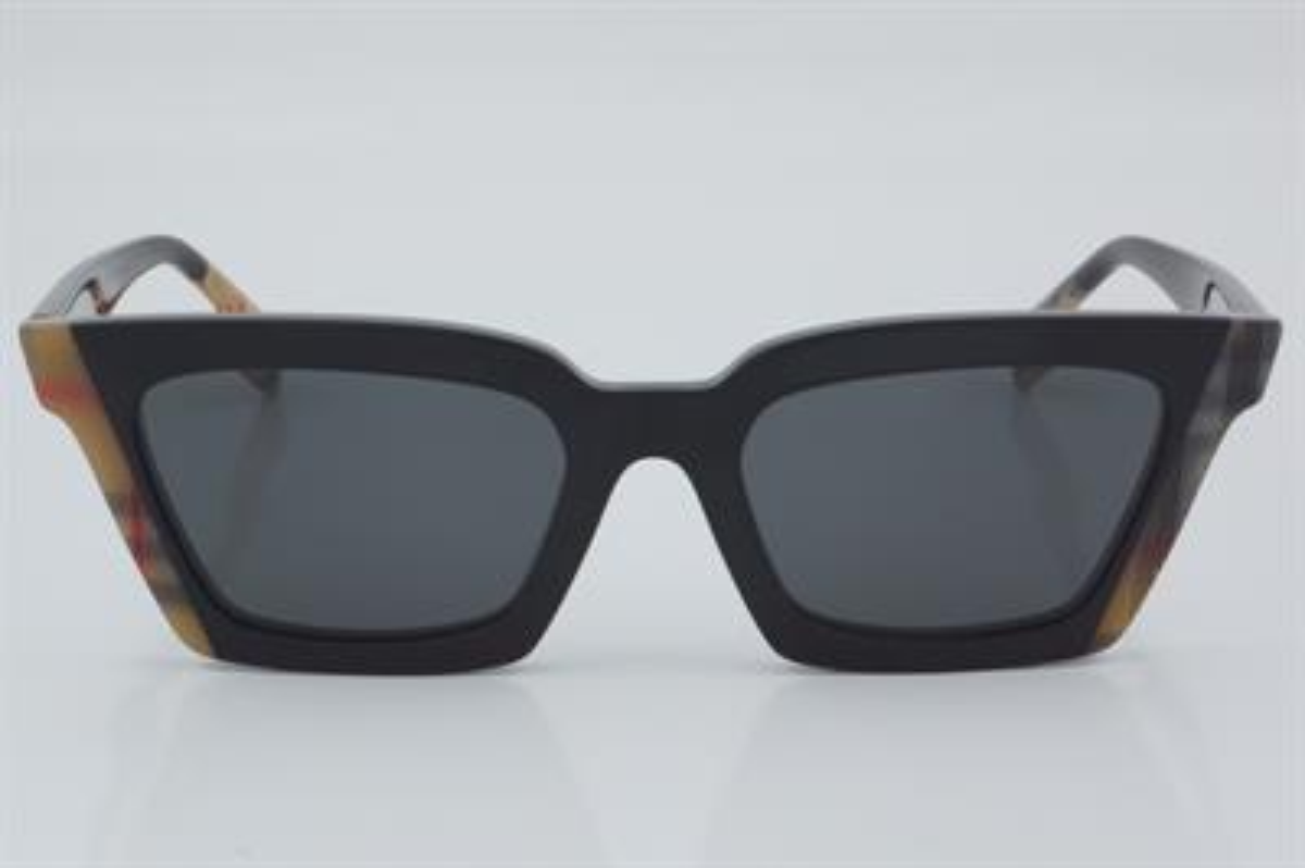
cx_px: 652
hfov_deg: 24.6
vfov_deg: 16.5
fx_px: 2988
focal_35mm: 82
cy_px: 434
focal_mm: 55
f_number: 32
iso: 100
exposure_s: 1/4
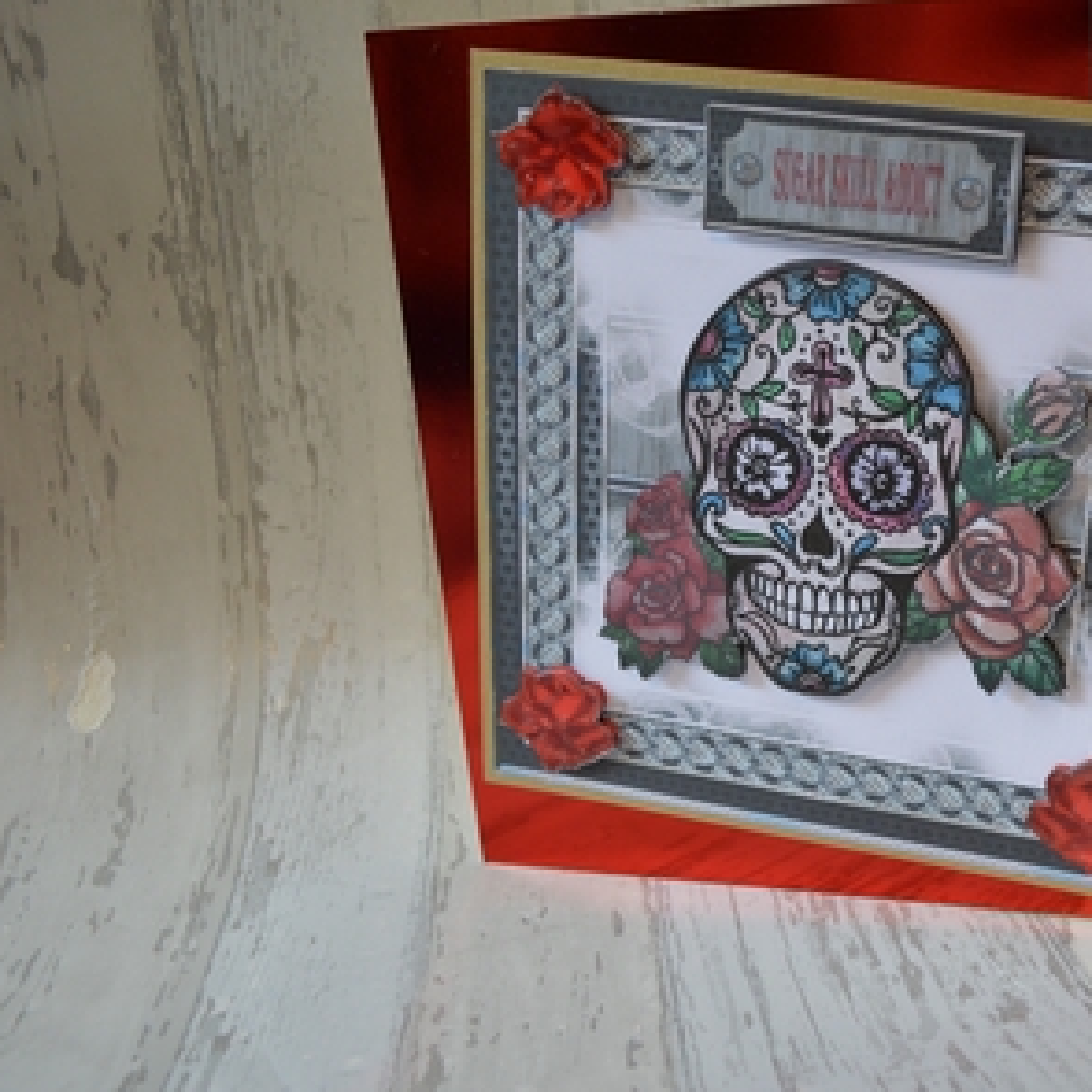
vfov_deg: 47.2
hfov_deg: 45.7
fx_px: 1249
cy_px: 546
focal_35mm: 35
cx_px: 807
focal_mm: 18
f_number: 3.5
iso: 400
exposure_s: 1/30
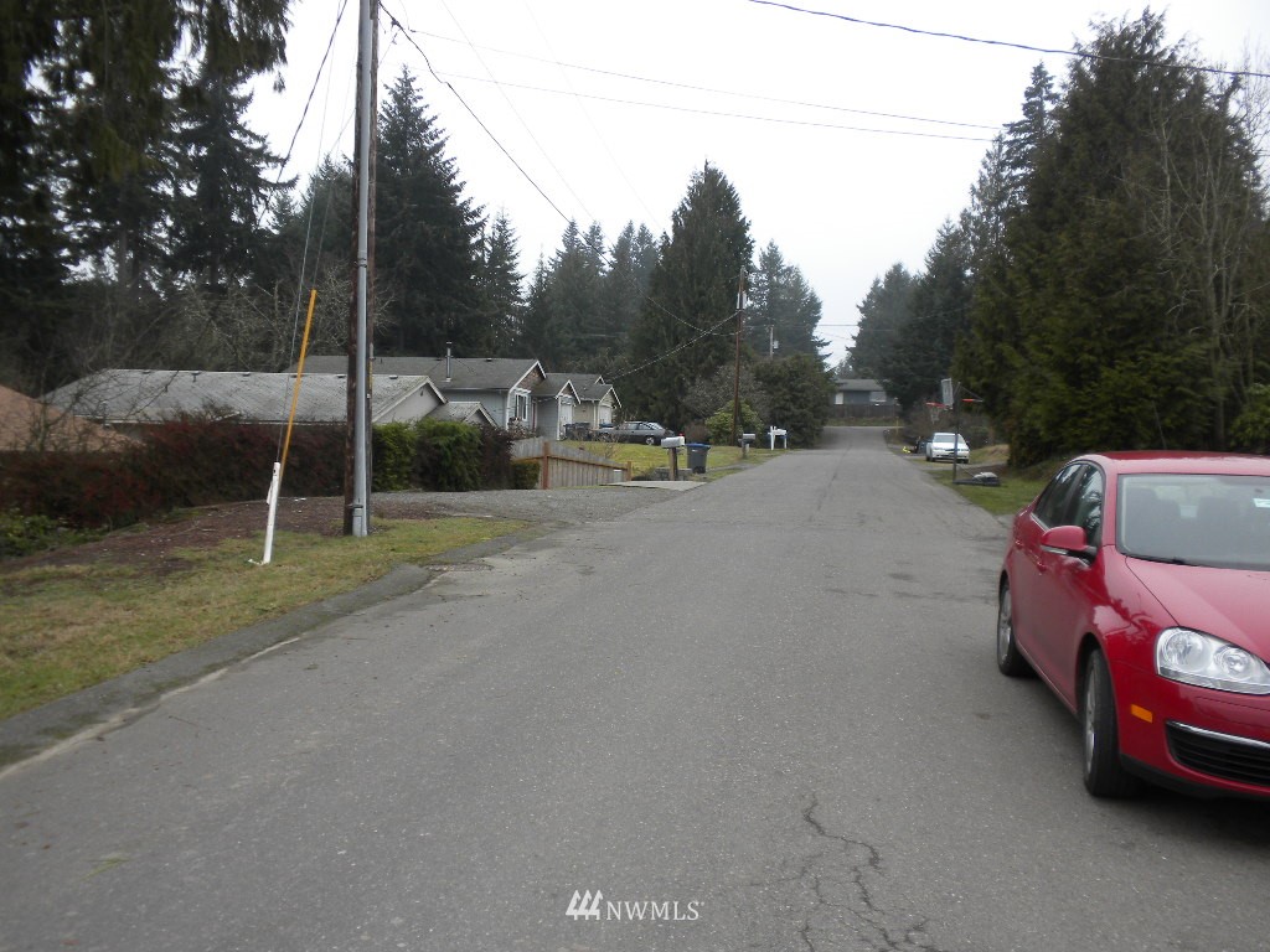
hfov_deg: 50.1
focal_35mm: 37
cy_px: 476
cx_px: 635
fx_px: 1357
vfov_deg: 38.7
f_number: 3.5
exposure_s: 1/54.1
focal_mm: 6.6
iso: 64
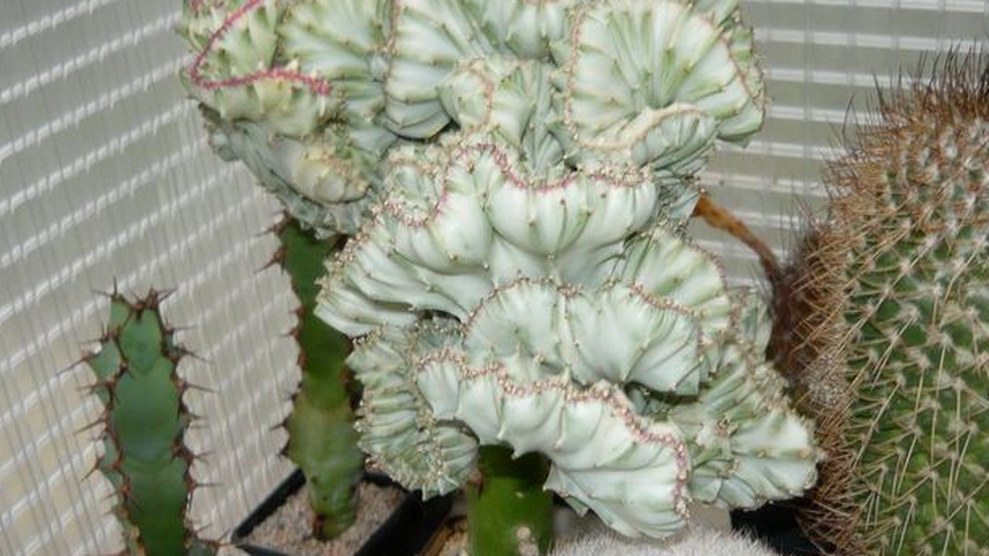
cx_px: 519
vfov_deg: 25.3
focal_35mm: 47
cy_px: 194
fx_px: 1232
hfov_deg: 43.7
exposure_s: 1/30
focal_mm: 5.5
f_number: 2.8
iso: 100
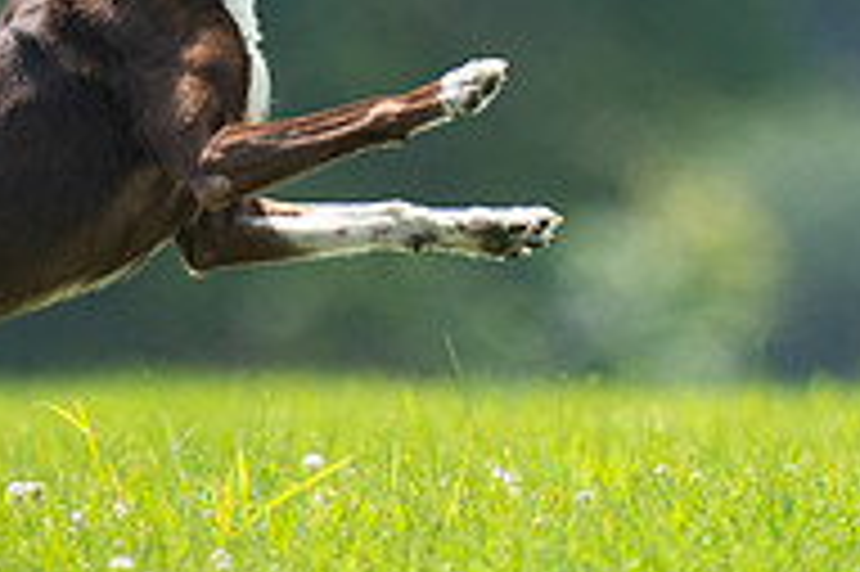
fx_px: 43487
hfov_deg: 1.1
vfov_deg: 0.8
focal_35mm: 1822
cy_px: -250
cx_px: 252
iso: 2500
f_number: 6.3
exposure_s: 1/4000
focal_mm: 600
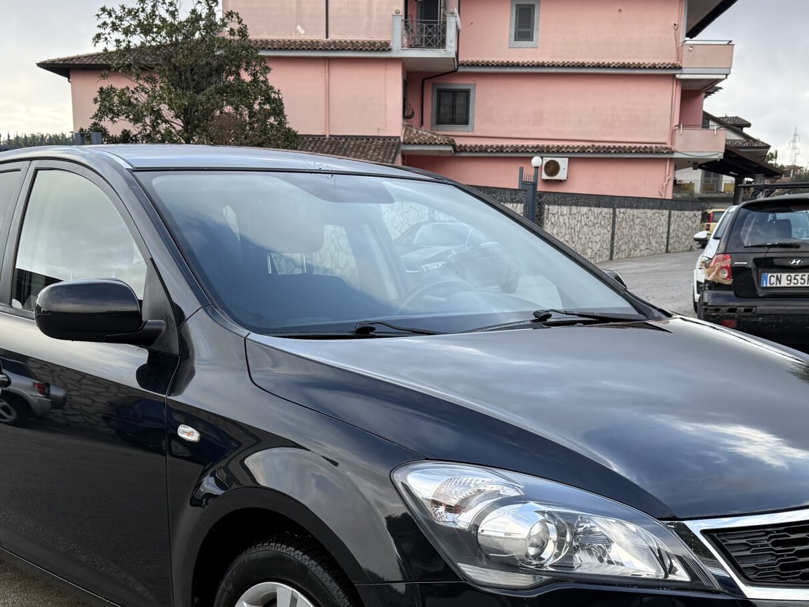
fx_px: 1192
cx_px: 395
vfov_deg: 27.4
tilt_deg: -15.1
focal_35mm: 51
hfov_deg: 37.5
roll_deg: -0.1
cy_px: 567
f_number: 1.78
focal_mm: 6.76
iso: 100
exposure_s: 1/660
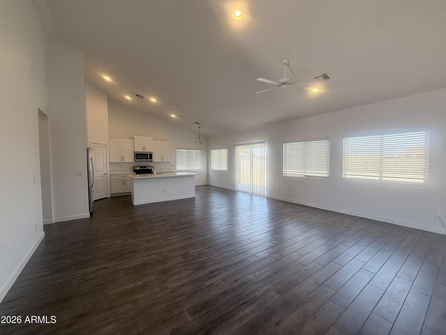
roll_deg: +0.9
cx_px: 223
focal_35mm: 14
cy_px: 168
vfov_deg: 85.7
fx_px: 180
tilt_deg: -2.5
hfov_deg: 102.1
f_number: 2.2
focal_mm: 2.22
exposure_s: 1/120
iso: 100
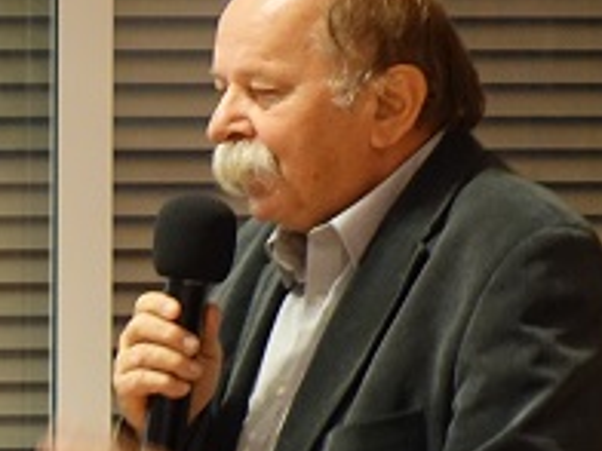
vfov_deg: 3.6
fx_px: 7182
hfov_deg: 4.8
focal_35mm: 413
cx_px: -304
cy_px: 523
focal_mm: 38.37
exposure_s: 1/25
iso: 800
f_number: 2.8
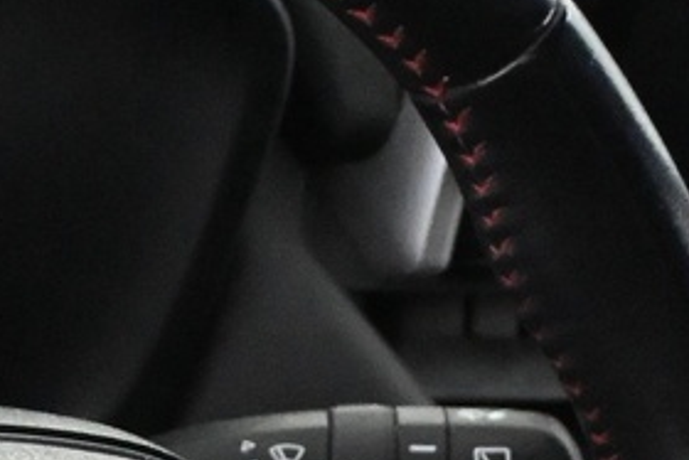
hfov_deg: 8.4
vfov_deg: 5.6
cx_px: -189
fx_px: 4653
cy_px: 760
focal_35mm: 243
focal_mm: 28
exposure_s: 1/60
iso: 7200
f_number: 4.5
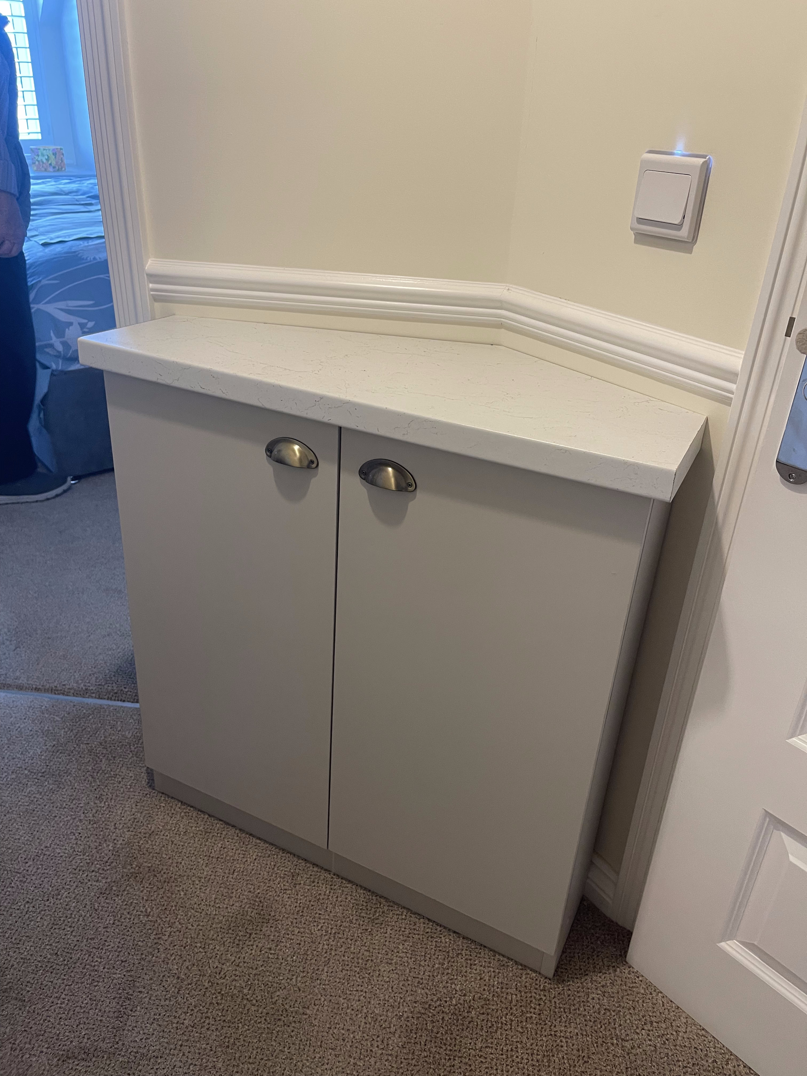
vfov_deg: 69.4
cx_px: 404
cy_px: 538
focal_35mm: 25
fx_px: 777
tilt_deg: -27.3
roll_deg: -4.5
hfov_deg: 54.9
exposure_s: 1/65
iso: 125
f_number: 1.6
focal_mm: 5.1
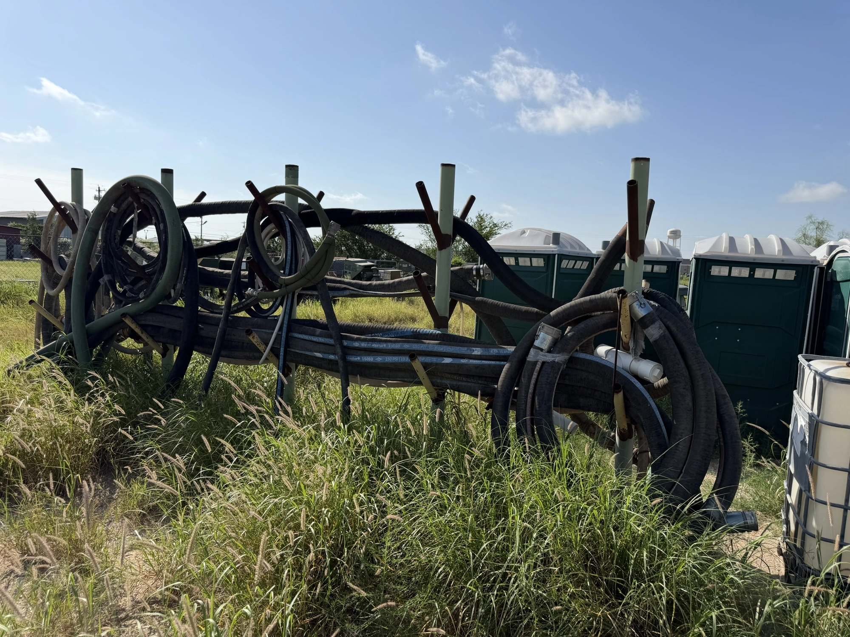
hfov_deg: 71.6
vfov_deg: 56.8
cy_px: 318
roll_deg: -3.6
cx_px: 425
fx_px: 589
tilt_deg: -5.3
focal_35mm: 24
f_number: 1.78
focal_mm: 6.76
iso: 80
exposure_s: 1/6711
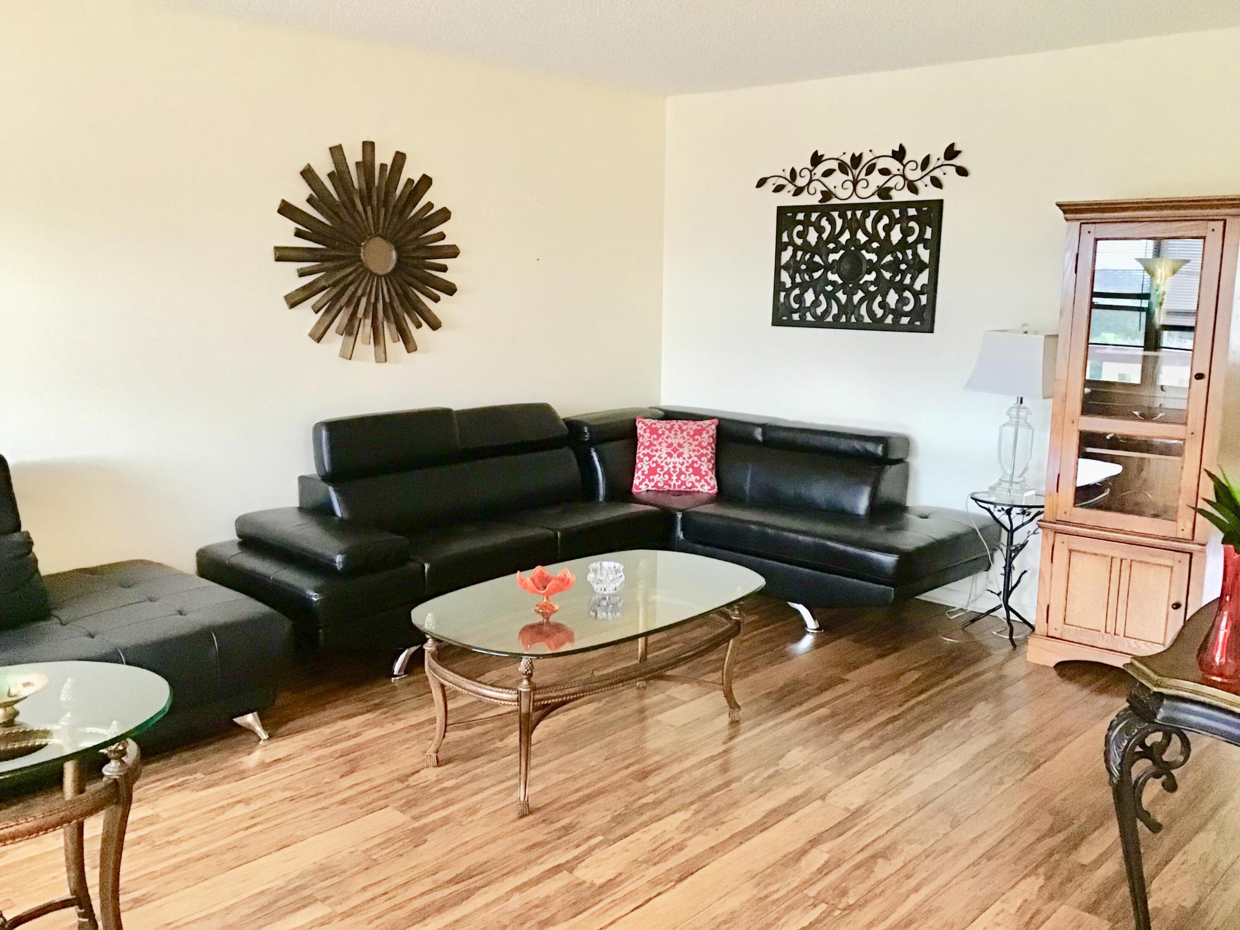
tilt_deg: -9.7
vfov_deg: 45.4
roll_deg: -0.1
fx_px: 1110
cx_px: 620
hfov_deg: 58.4
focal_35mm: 31
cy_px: 465
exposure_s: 1/20
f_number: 2.4
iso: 200
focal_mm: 3.3
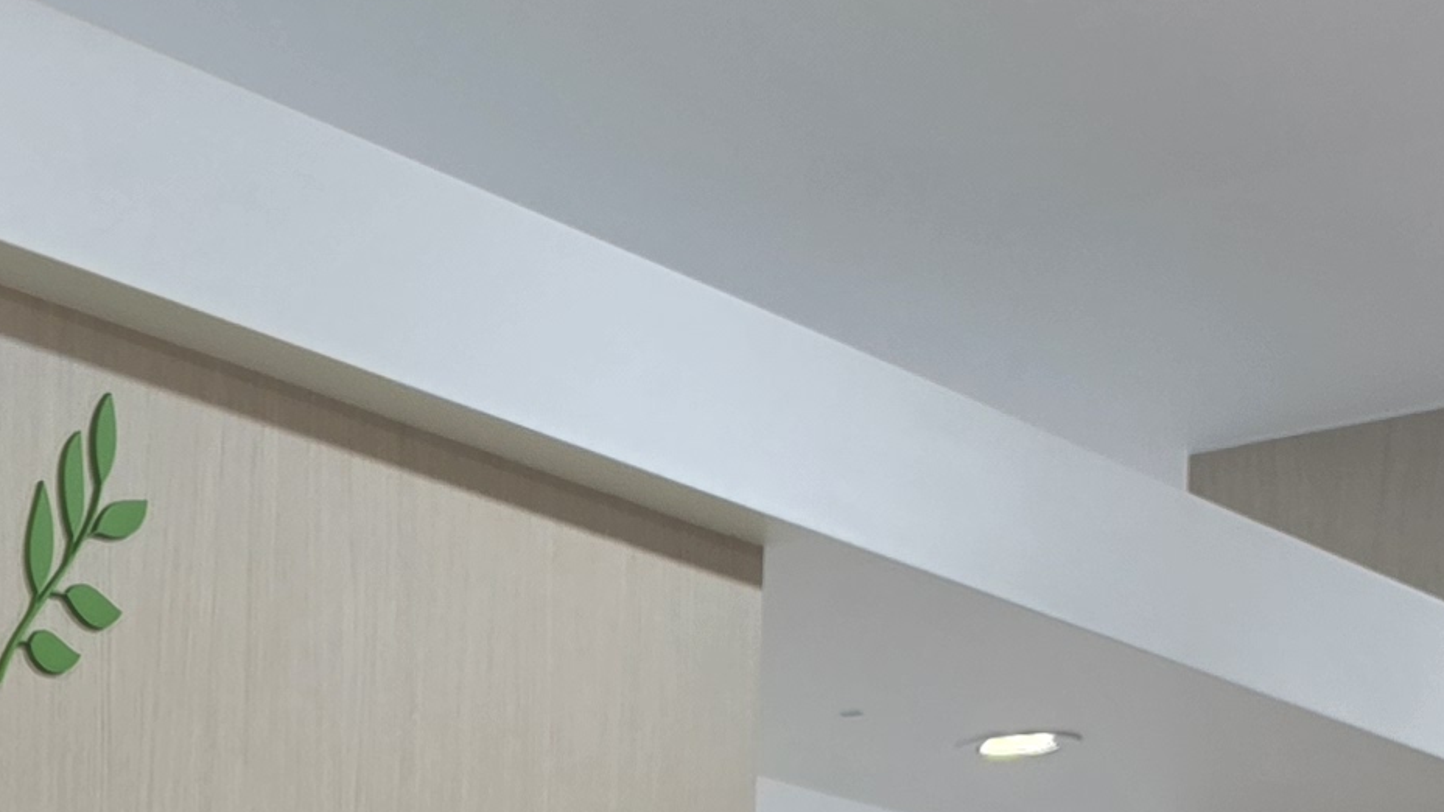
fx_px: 4135
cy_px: 1937
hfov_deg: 17.1
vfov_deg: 9.9
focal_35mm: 108
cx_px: -954
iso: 64
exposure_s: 1/120
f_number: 1.4
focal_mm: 6.5
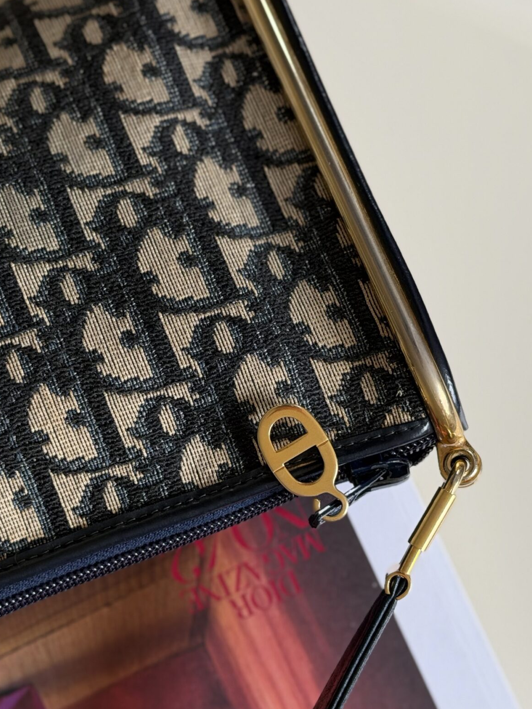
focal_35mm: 79
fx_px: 1618
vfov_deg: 24.7
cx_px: 198
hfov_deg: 18.6
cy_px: 411
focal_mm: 6.76
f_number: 1.78
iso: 100
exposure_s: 1/72
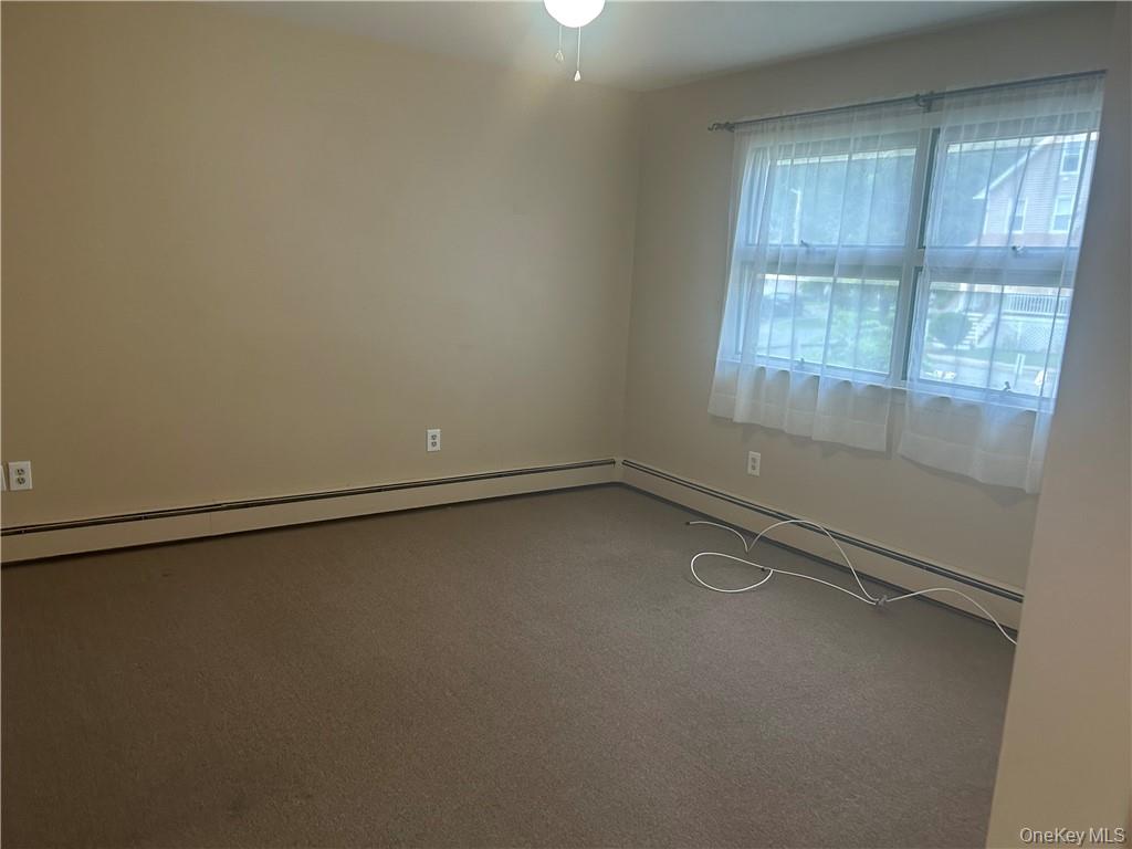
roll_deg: -1.8
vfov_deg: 53.1
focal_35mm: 26
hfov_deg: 67.3
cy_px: 424
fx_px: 850
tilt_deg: -11.1
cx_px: 566
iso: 160
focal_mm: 5.7
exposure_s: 1/60
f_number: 1.5
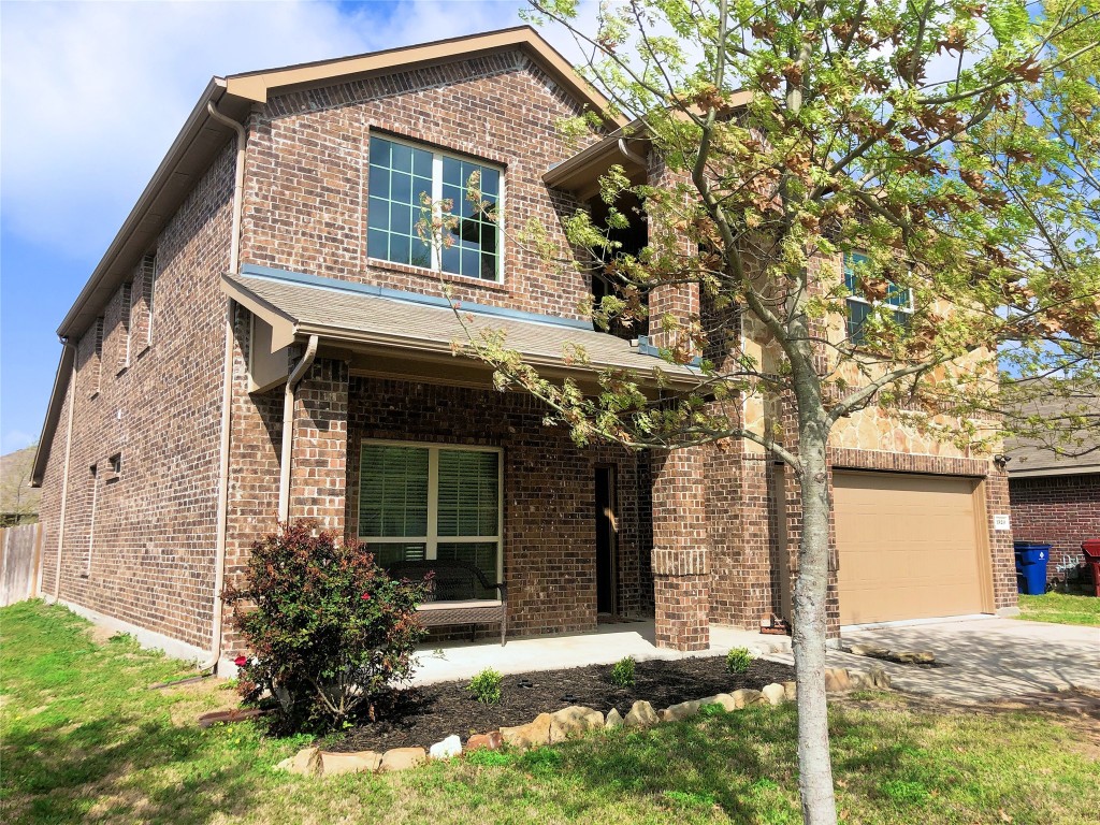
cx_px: 550
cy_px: 412
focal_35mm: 28
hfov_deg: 63.4
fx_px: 890
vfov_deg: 49.7
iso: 25
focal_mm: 4
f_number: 1.8
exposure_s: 1/2315
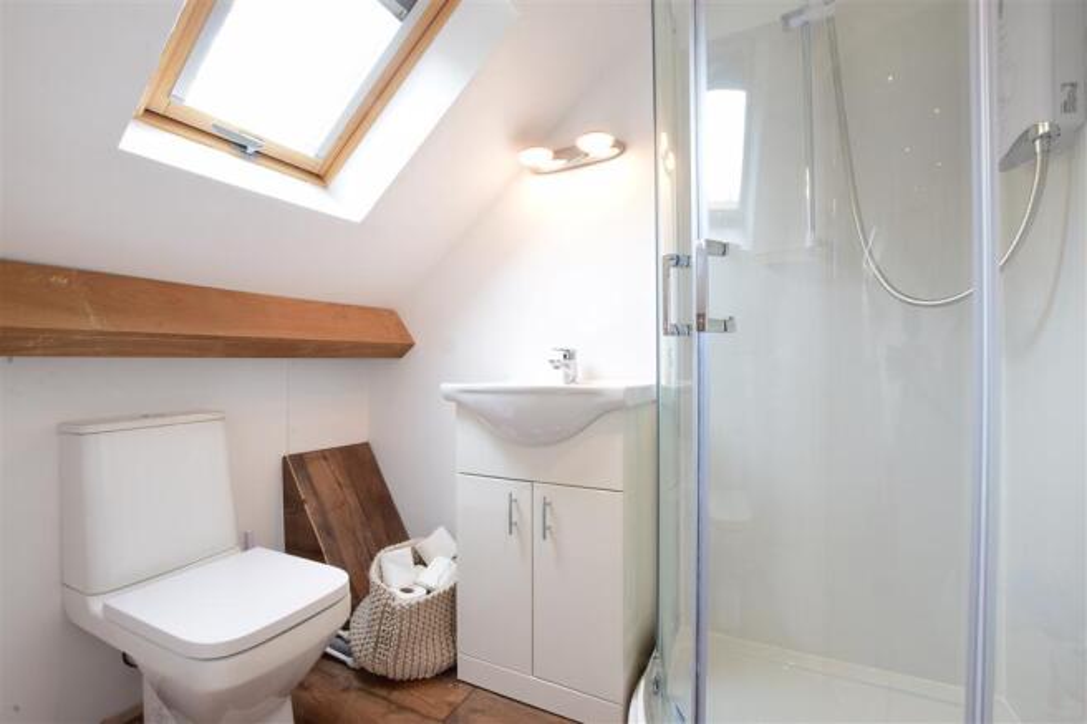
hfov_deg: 100.4
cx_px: 544
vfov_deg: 77.3
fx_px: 453
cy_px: 362
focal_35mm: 15
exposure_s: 1/2.5
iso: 400
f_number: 14
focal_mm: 10
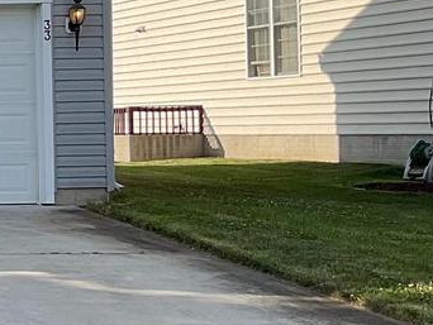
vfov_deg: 12.2
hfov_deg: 13.6
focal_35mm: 122
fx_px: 1527
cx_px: -453
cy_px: 123
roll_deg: +0.2
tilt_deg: +0.0
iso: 16
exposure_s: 1/1250
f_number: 1.8
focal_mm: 3
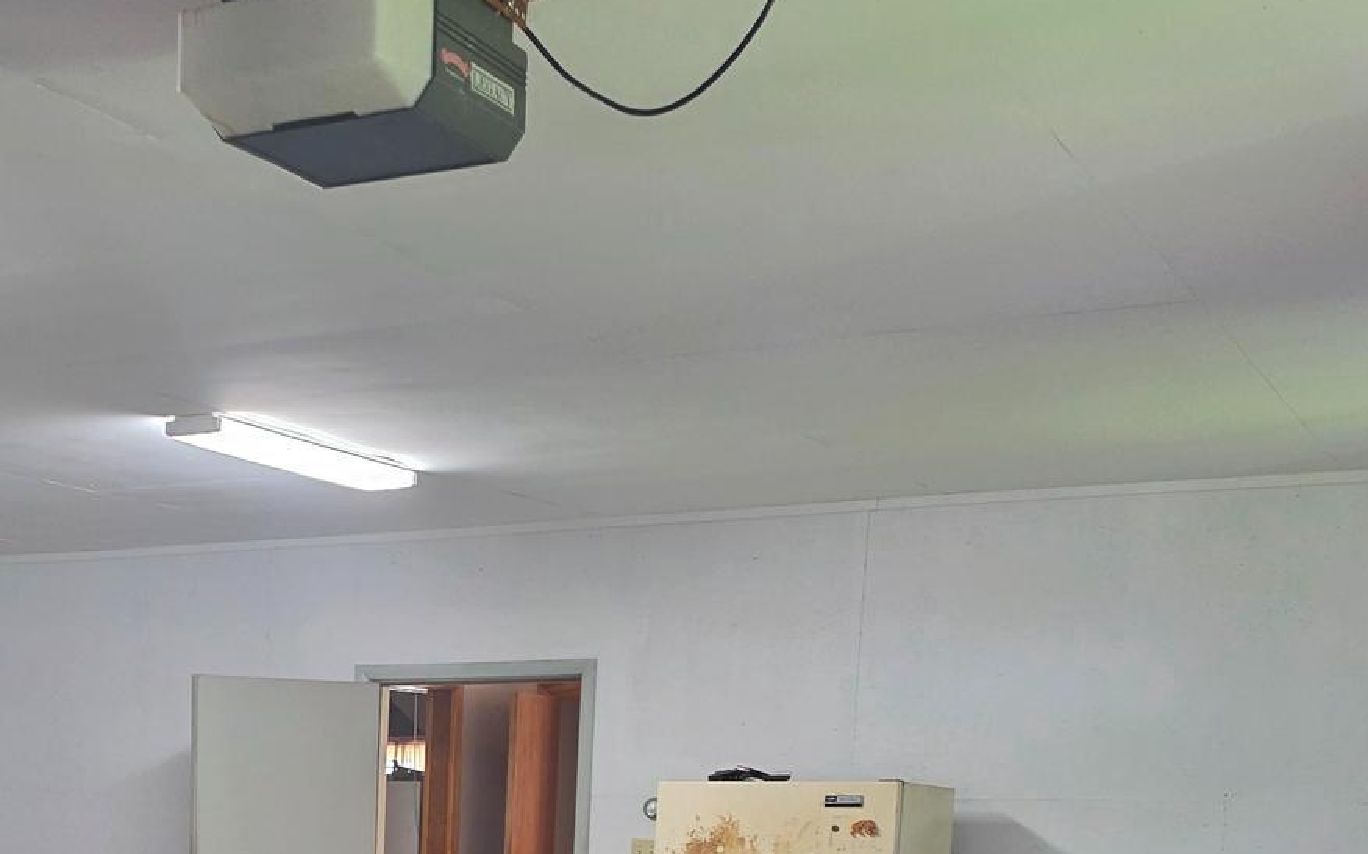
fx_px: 2125
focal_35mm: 57
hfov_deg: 34.0
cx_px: 175
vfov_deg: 20.8
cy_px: 1088
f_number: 1.4
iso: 125
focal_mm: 6.5
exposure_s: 1/120
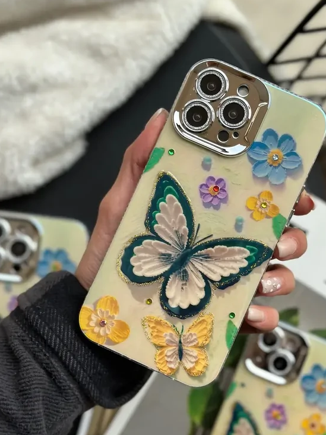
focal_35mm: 59
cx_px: 197
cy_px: 219
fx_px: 741
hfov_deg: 24.8
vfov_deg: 32.7
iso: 80
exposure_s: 1/1212
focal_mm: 6.86
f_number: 1.78
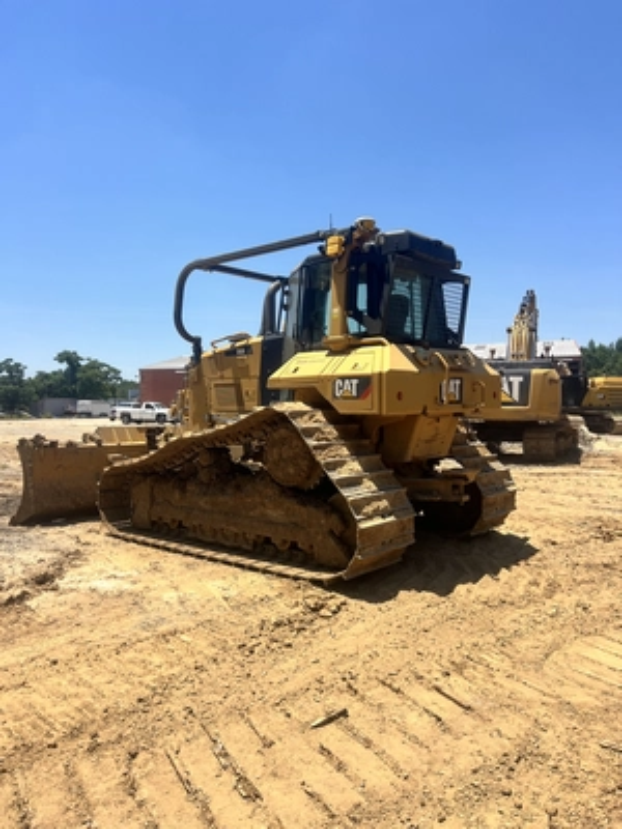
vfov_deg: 67.3
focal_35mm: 26
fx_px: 623
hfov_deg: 53.1
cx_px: 311
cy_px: 414
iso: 50
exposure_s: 1/4274
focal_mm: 5.7
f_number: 1.5
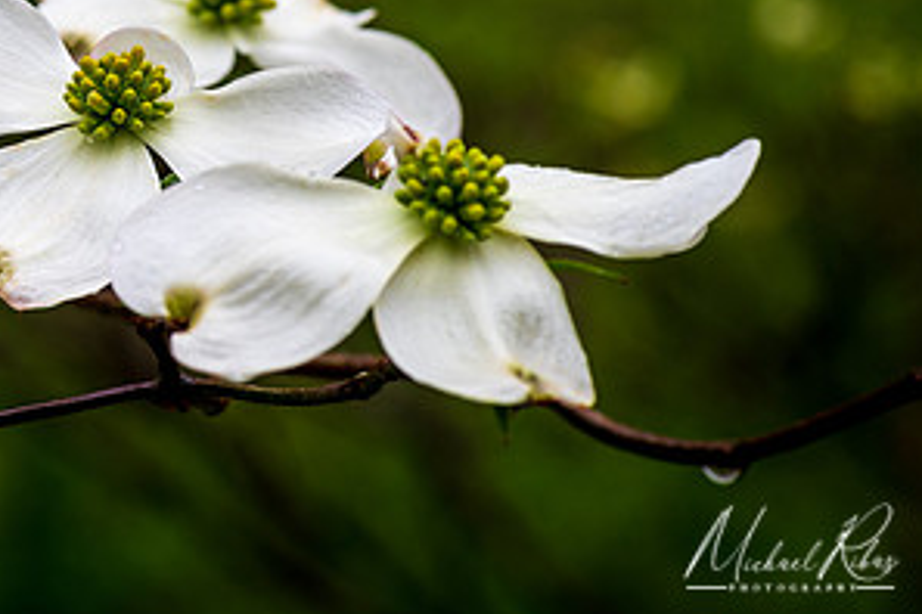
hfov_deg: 9.7
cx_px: 49
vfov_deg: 6.5
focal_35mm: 210
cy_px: 6
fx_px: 5378
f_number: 11
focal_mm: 105
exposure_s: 1/20
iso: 100
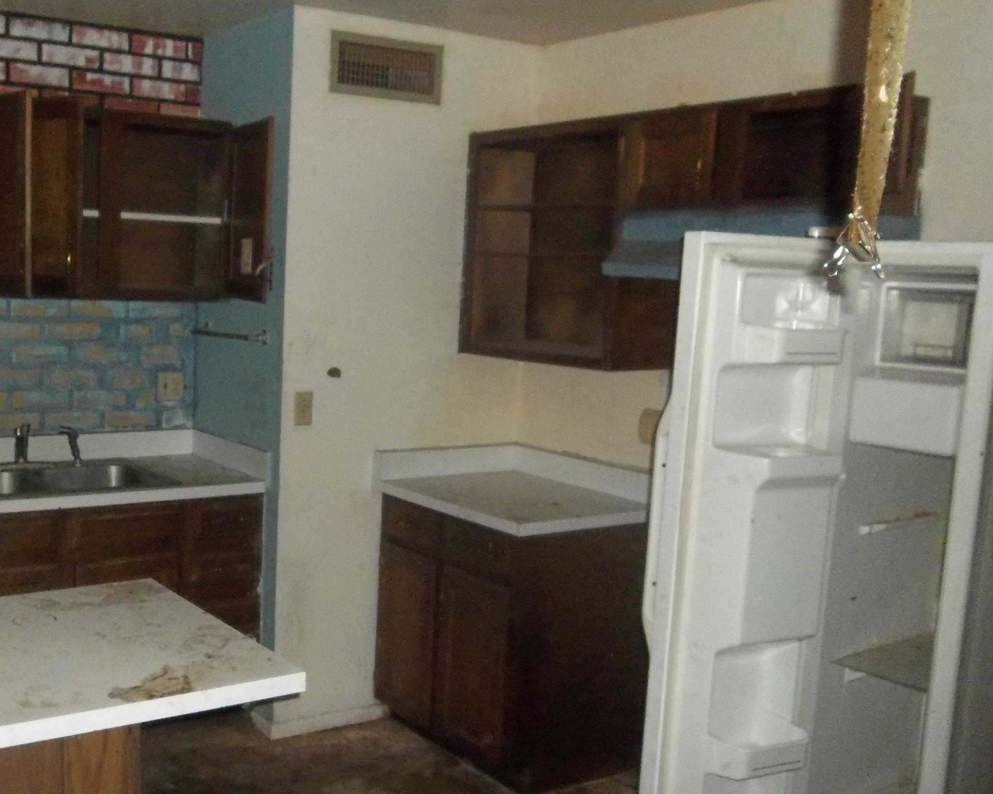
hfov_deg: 47.1
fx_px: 1117
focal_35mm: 38
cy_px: 451
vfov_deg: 39.1
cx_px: 320
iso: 400
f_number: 3.5
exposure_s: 1/30
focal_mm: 4.9
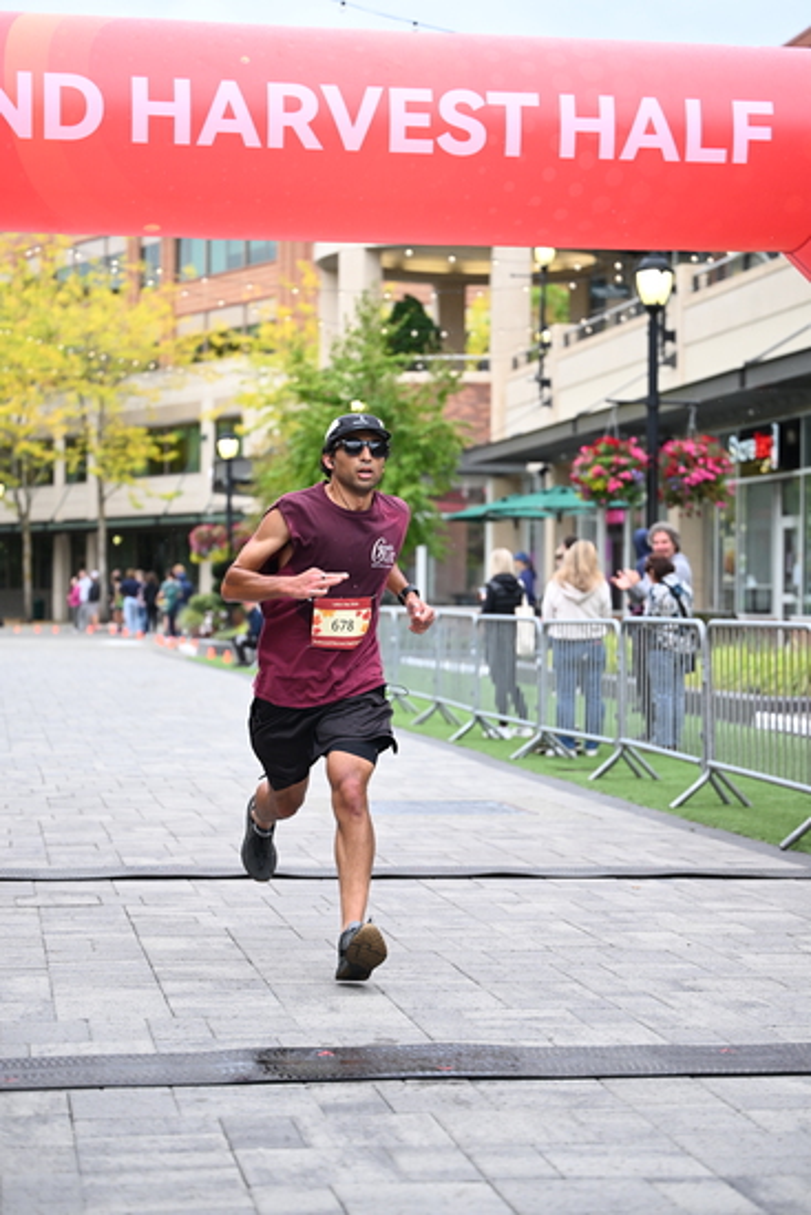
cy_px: 608
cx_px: 406
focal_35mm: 70
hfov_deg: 19.5
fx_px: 2364
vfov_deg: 28.8
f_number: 2.8
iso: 1250
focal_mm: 70
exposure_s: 1/1250
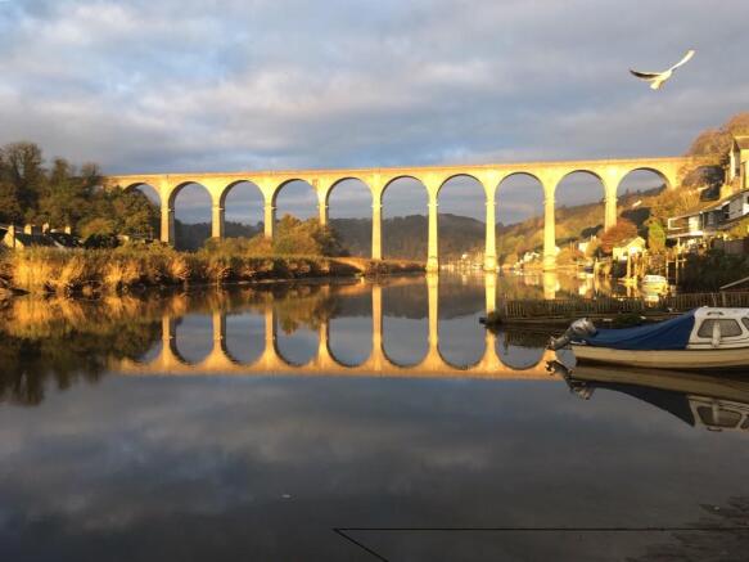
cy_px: 281
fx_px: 627
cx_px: 374
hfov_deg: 61.7
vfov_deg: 48.2
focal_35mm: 29
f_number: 2.2
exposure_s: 1/108
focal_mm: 4.15
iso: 25
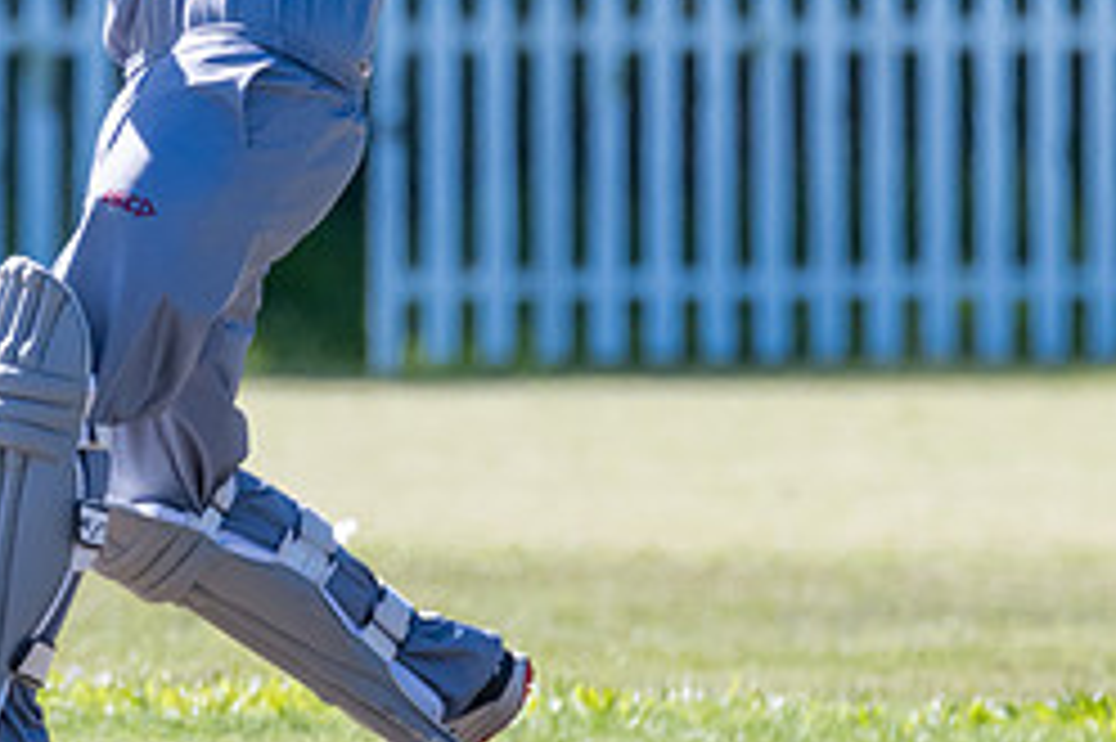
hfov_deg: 1.0
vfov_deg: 0.7
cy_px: 18
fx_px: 61616
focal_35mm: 1989
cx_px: 213
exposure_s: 1/2000
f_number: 6.3
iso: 1250
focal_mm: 600
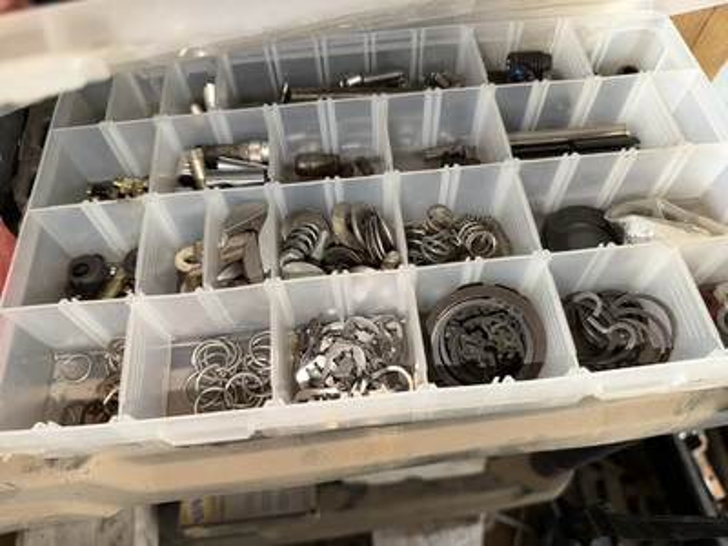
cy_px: 273
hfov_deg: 71.6
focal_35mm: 24
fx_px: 505
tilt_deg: -61.4
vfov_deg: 56.8
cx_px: 364
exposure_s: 1/57
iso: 50
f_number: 1.78
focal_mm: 6.76
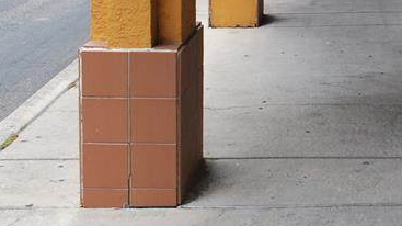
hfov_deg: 25.8
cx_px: 383
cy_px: -70
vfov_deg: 14.6
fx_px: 842
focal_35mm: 79
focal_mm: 18
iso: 100
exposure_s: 1/125
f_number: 5.6
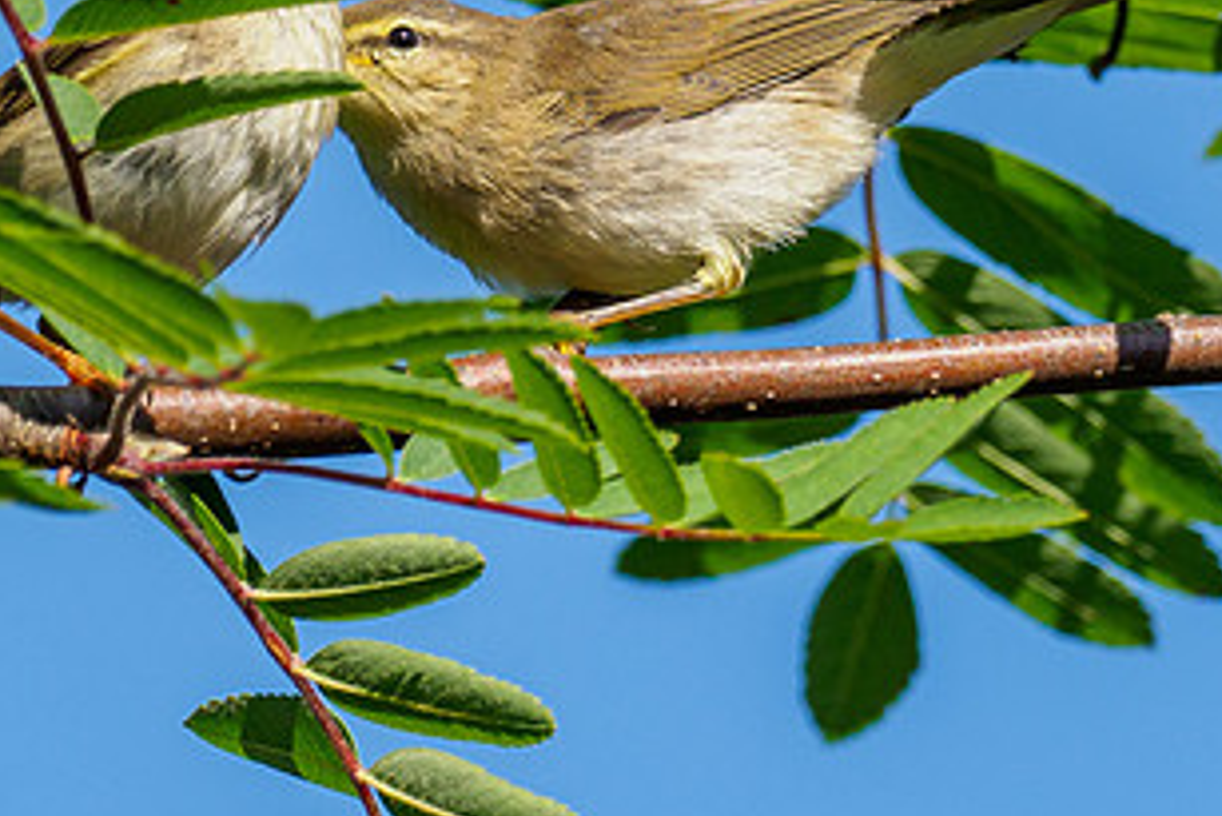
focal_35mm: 1801
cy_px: 133
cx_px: 730
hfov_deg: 1.1
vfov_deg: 0.8
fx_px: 61160
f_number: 6.3
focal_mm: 300
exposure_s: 1/640
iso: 200
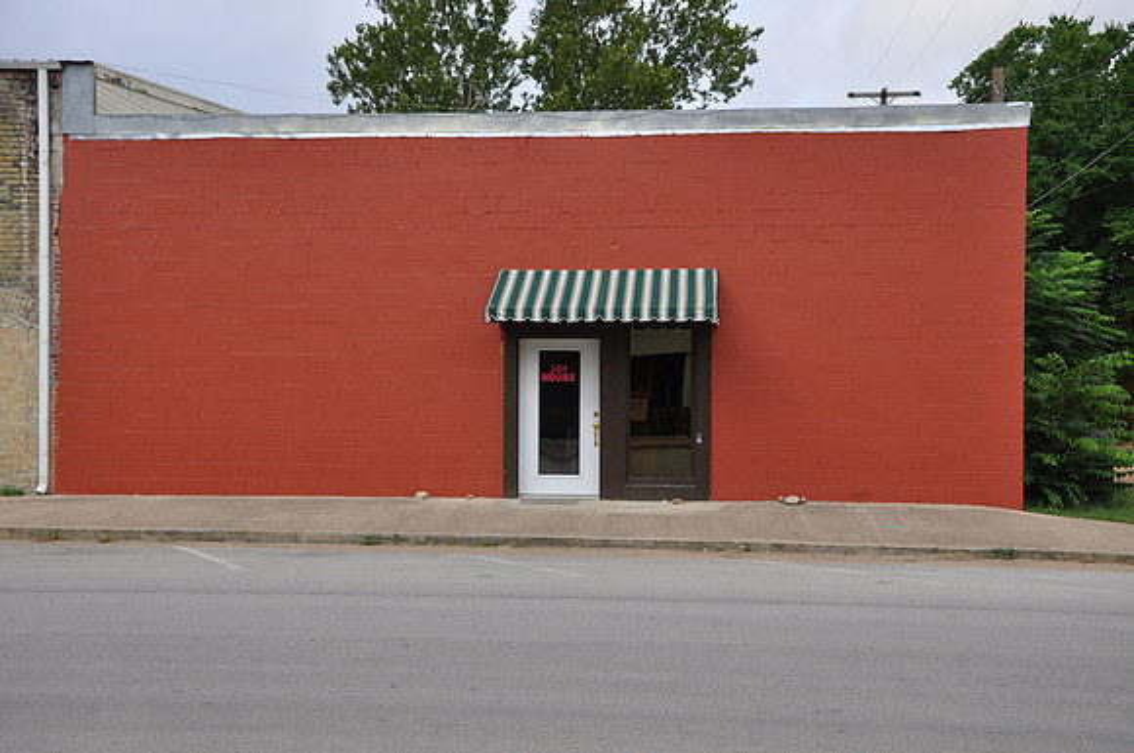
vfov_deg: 28.0
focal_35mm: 48
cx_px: 567
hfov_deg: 41.2
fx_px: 1510
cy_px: 376
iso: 200
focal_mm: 32
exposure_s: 1/60
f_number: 8
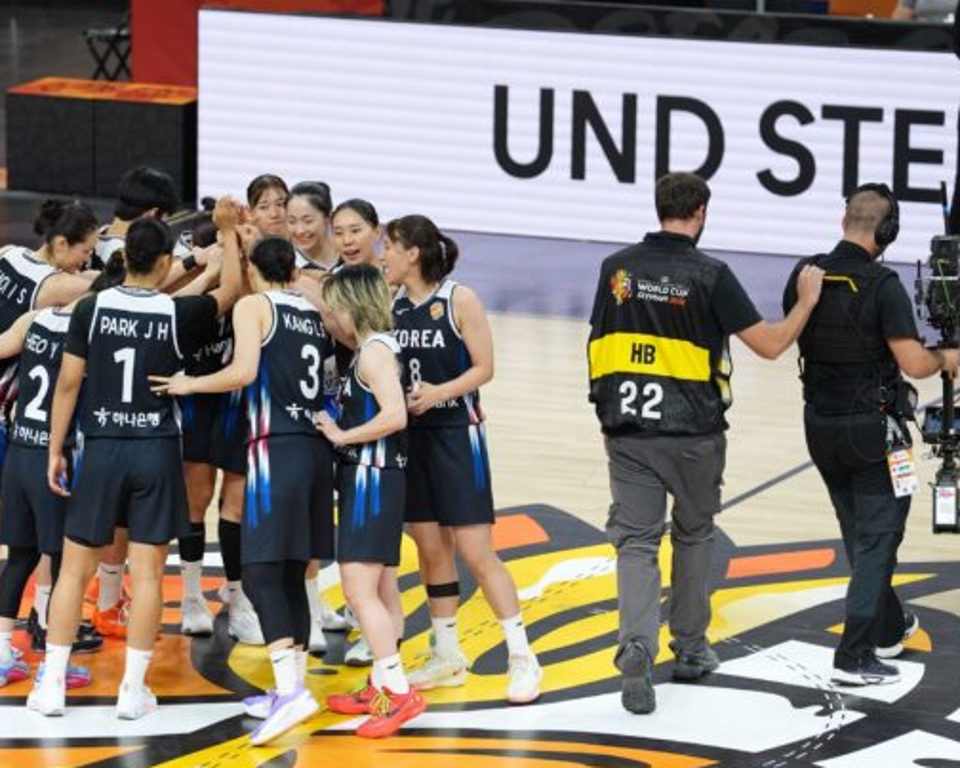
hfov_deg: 6.8
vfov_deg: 5.4
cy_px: 381
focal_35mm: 286
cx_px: 240
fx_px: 8124
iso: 2500
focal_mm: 200
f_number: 2.8
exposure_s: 1/1600
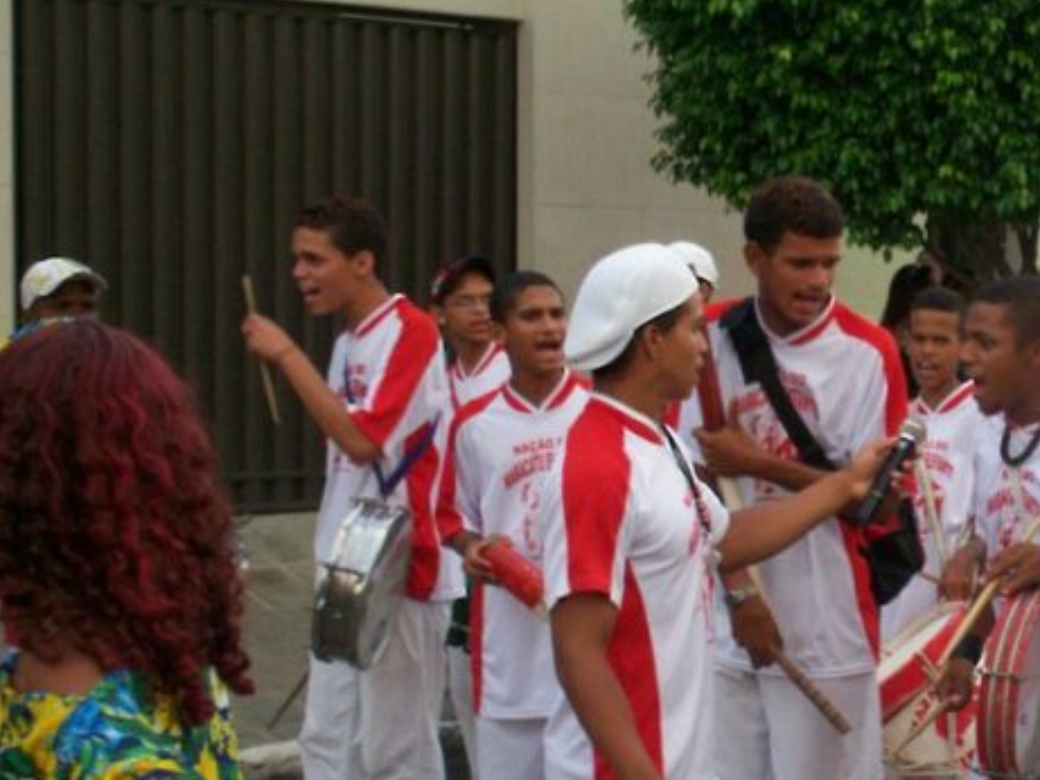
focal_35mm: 80
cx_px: 1069
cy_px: 460
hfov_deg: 23.3
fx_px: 2404
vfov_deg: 18.4
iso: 100
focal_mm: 5.9
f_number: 4.5
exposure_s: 1/89.8
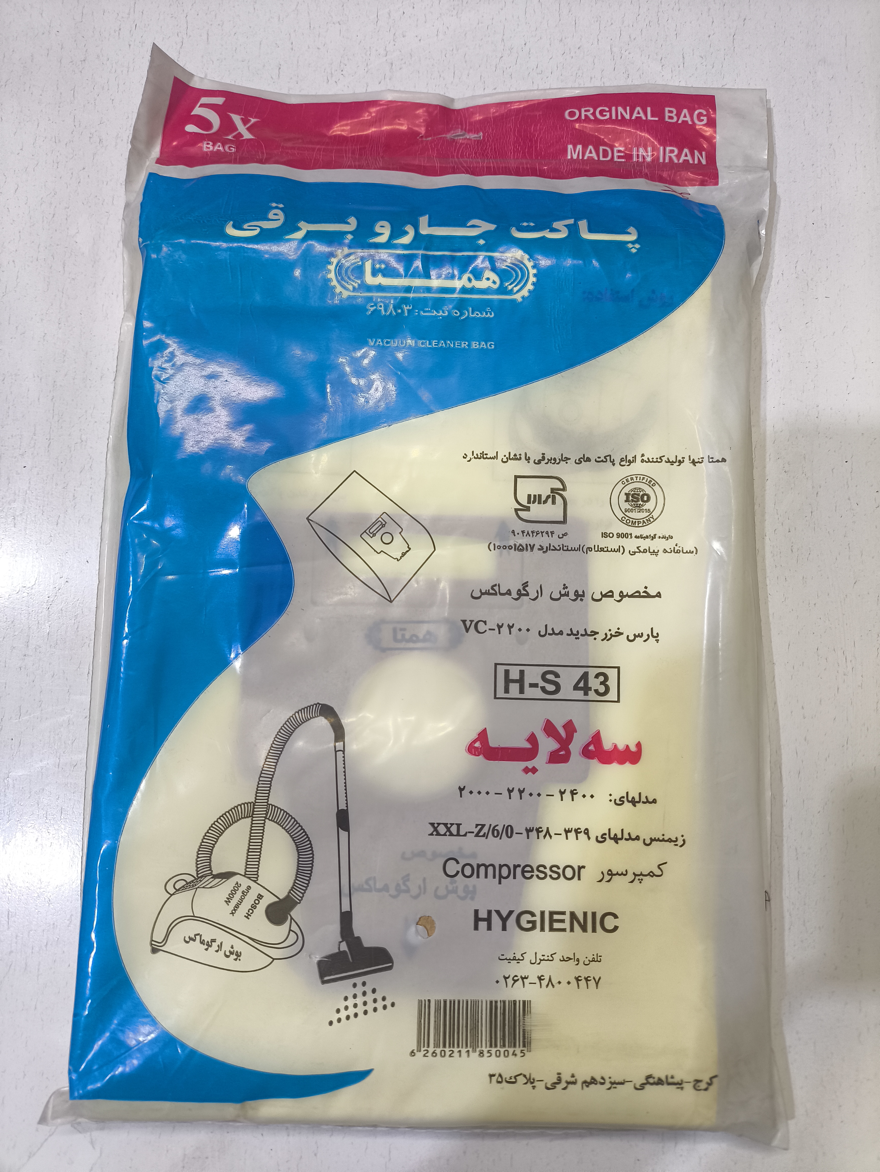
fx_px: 847
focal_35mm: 25
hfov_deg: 54.9
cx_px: 440
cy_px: 586
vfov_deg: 69.4
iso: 160
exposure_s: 1/50
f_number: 1.7
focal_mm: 4.71
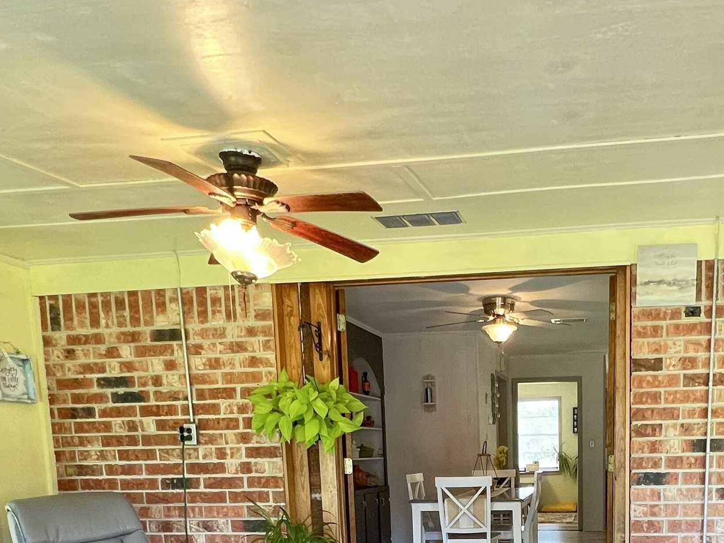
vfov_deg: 38.5
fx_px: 669
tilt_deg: -8.2
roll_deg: +1.1
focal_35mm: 32
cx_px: 506
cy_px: 560
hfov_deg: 55.1
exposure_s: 1/60
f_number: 1.8
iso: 250
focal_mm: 1.57
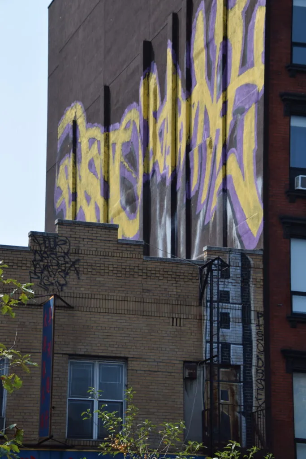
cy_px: 230
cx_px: 153
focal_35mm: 120
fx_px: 1529
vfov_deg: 17.1
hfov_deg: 11.4
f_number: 7.1
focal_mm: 80
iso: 200
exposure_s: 1/800
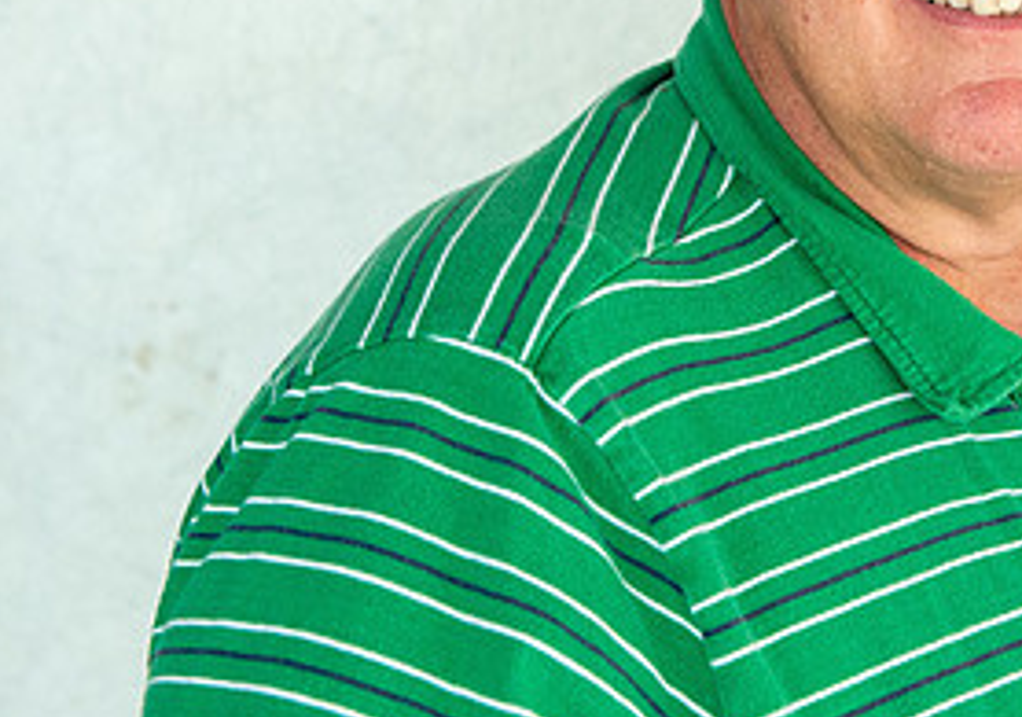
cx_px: 929
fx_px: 3116
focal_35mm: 108
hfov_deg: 18.3
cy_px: 17
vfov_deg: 13.0
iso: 1600
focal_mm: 50
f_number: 5.6
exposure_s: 1/640
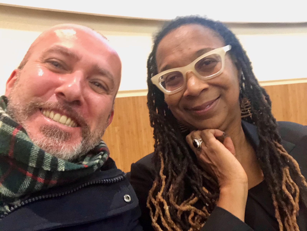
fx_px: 284
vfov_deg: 44.2
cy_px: 116
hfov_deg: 56.8
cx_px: 154
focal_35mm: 32
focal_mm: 2.87
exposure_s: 1/30
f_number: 2.2
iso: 500
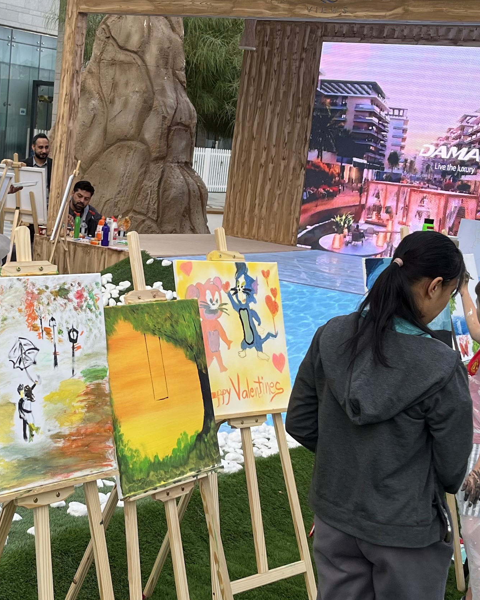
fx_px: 1083
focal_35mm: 61
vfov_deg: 30.9
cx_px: 144
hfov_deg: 24.8
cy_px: 324
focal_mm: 5.1
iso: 40
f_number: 1.6
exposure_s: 1/122
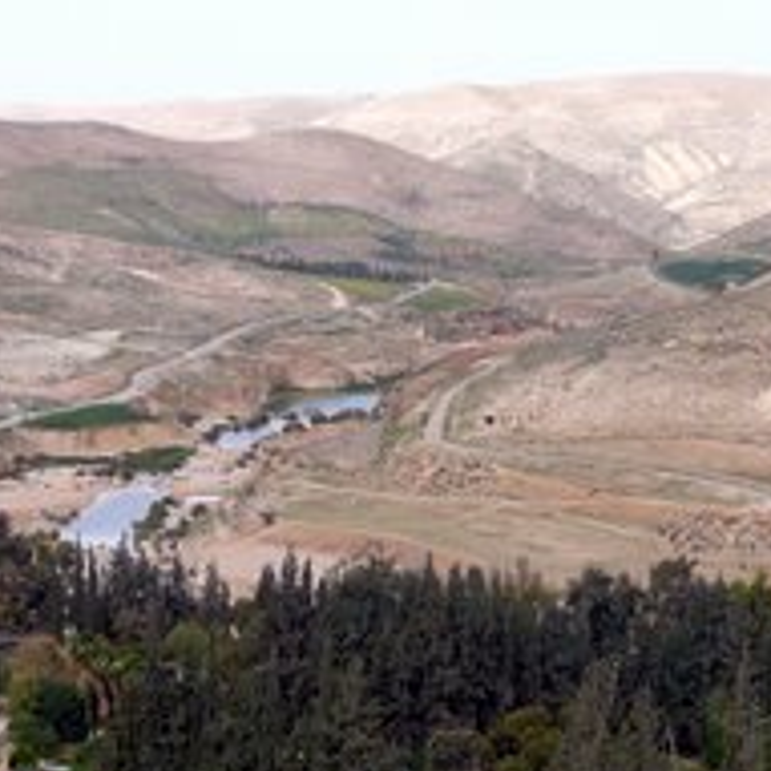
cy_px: 551
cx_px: 279
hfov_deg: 17.9
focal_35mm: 97
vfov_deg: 17.8
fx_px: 2444
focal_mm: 6.9
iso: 100
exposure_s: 1/640
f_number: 3.3
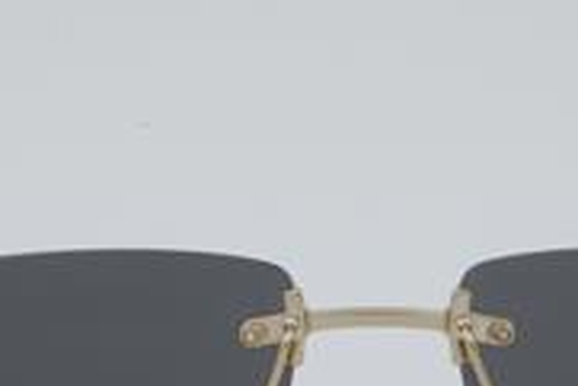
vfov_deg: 7.5
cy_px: 364
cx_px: 380
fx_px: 2926
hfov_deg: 11.3
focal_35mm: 182
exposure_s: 1/4
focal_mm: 55
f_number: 32
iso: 100
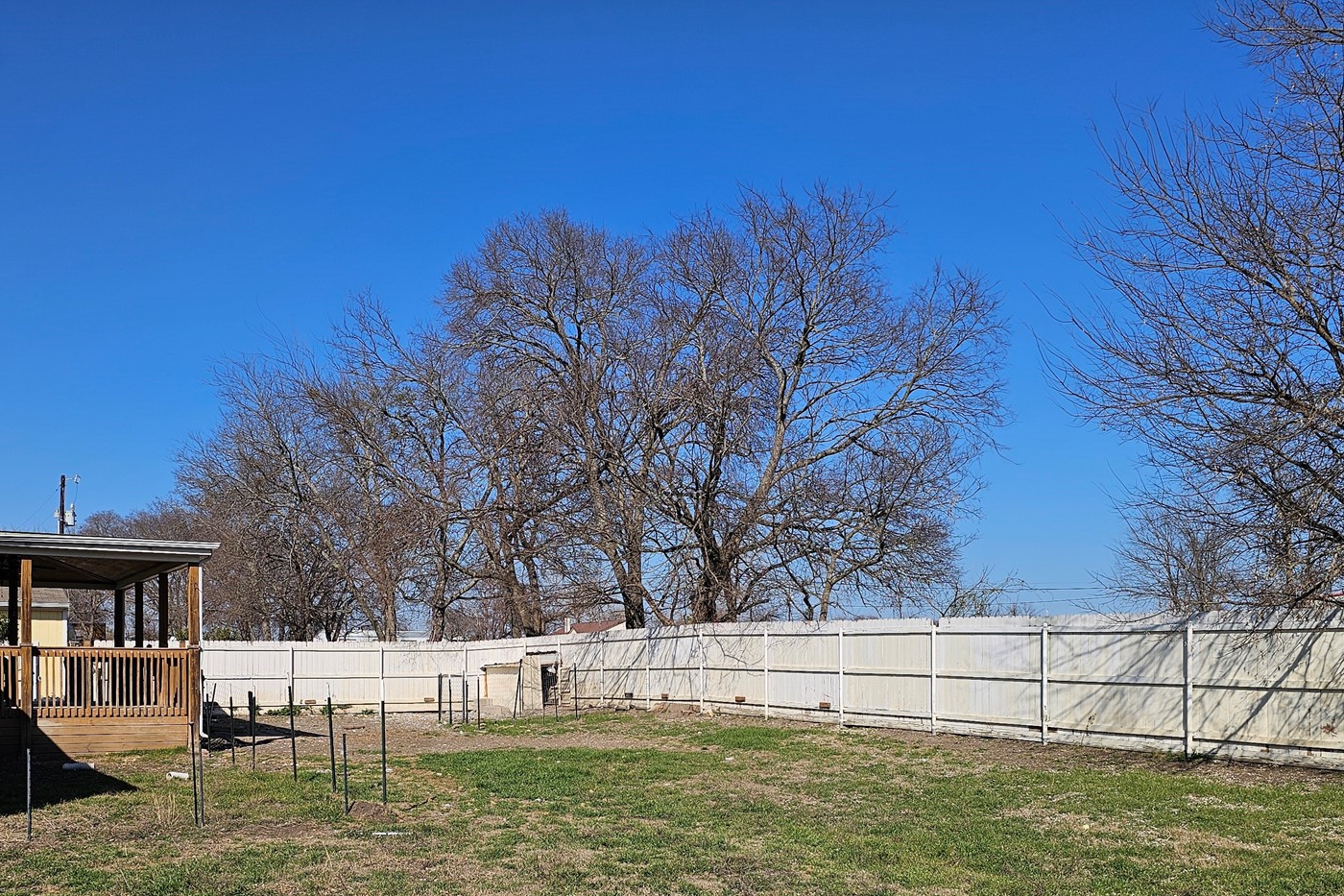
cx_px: 542
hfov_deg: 54.1
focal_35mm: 35
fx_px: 1306
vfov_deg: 36.9
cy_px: 678
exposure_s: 1/1332
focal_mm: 6.3
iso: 10
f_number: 1.7
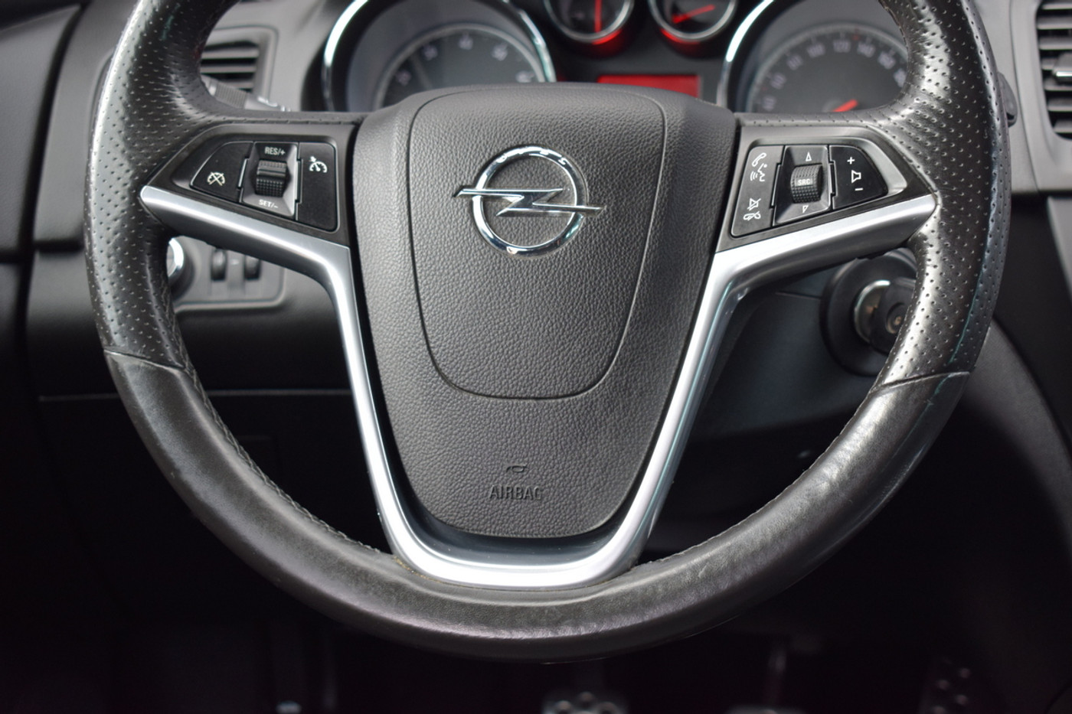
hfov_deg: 28.1
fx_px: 2144
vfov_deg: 18.9
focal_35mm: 72
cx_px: 536
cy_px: 357
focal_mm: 48
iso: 640
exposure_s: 1/60
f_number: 5.3
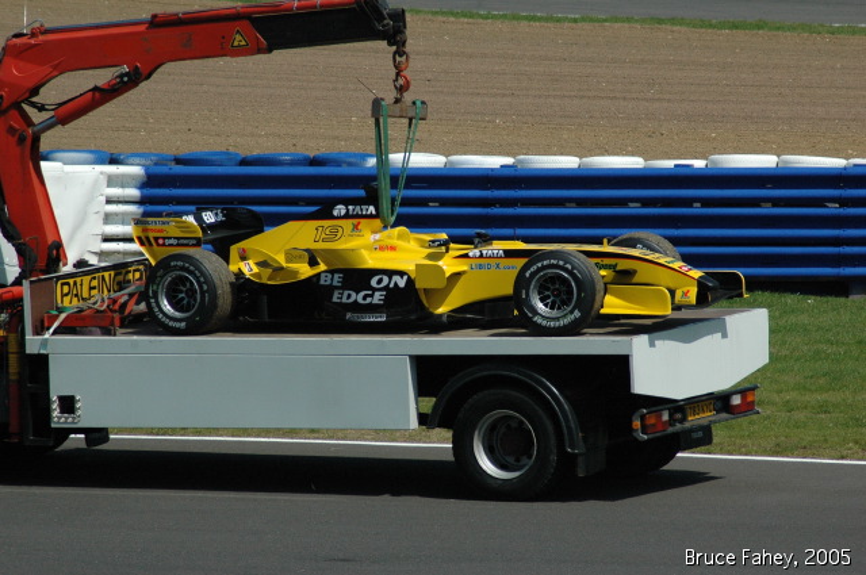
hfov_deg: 4.6
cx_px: 433
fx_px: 10811
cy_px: 288
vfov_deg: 3.0
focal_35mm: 450
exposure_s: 1/2500
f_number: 8
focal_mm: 300
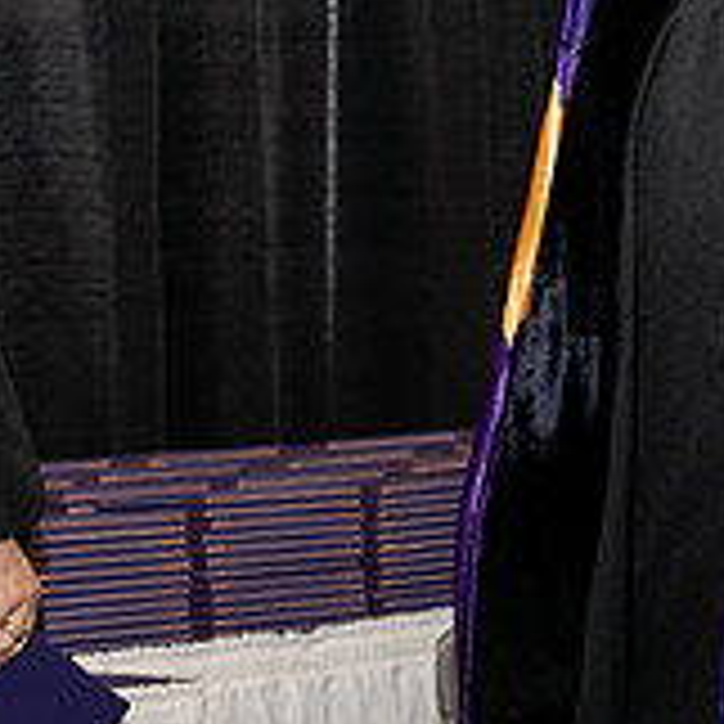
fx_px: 5797
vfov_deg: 7.1
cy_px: -79
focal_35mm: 245
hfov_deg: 7.1
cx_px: 962
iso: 2000
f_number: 5.6
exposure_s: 1/200
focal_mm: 80
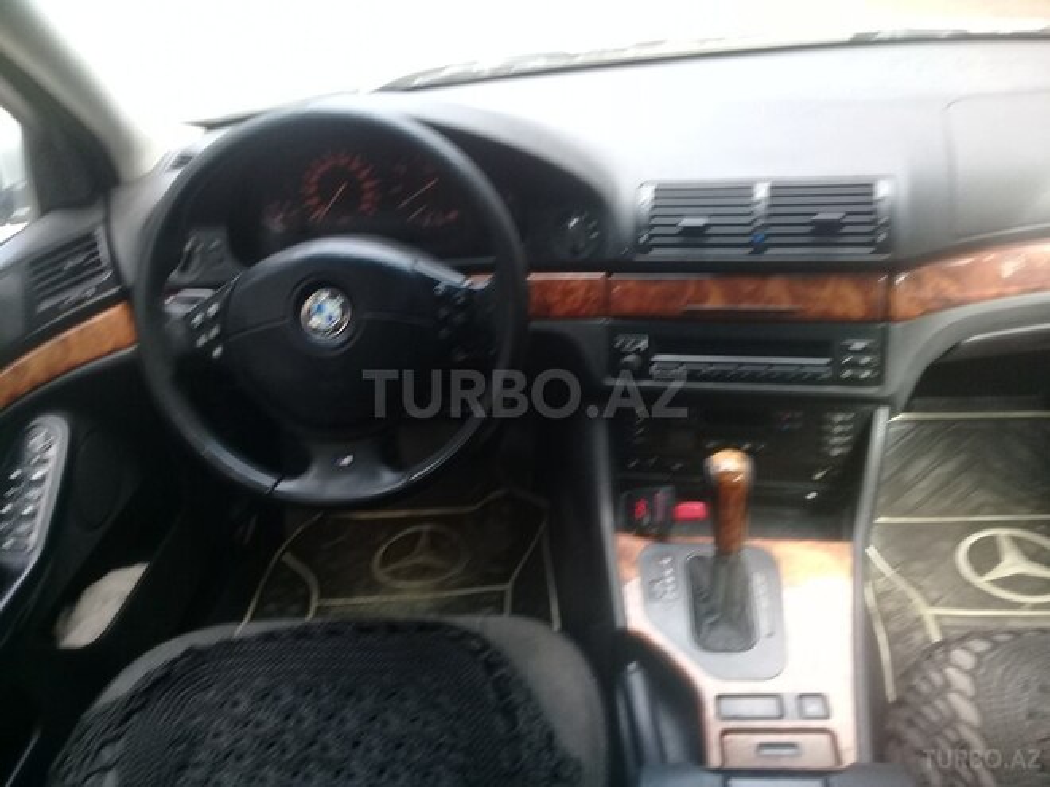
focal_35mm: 31
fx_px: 940
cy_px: 394
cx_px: 525
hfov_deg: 58.4
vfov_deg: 45.4
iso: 64
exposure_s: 1/33
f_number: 2.2
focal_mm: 3.3
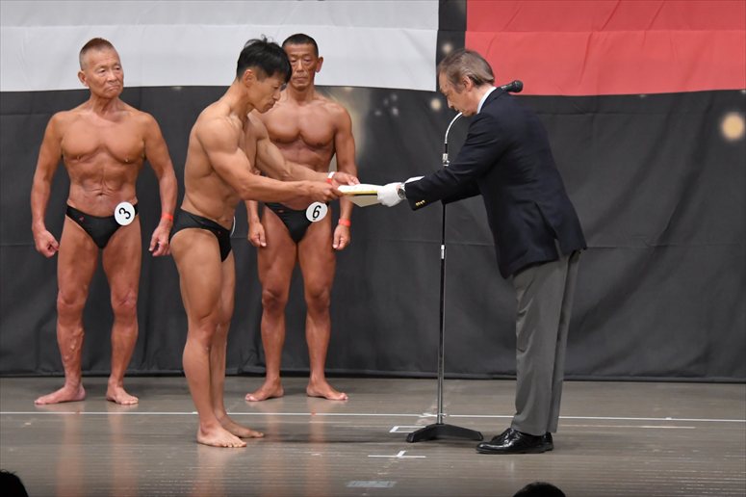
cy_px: 248
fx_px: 4184
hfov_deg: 10.2
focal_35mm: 202
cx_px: 373
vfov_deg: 6.8
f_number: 5.6
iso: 5000
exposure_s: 1/400
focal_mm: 135
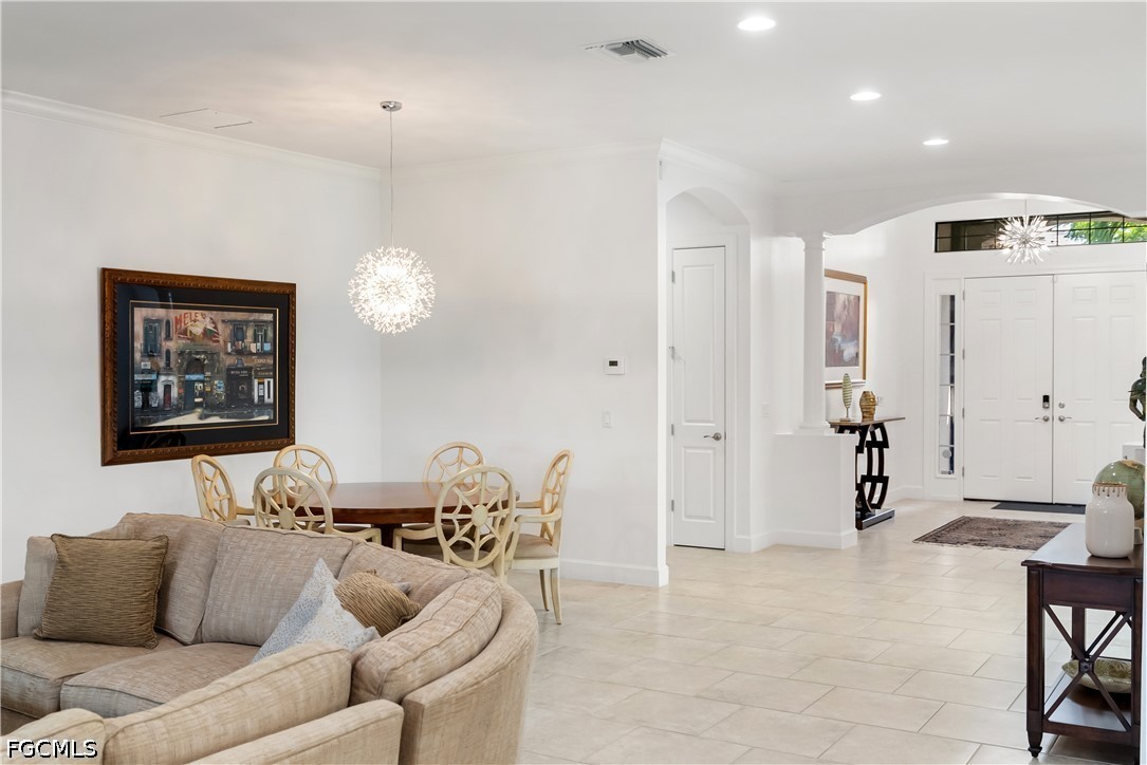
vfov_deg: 37.9
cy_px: 382
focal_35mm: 35
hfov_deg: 54.4
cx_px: 574
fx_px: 1115
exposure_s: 1/30
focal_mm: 35
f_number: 5.6
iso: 1600
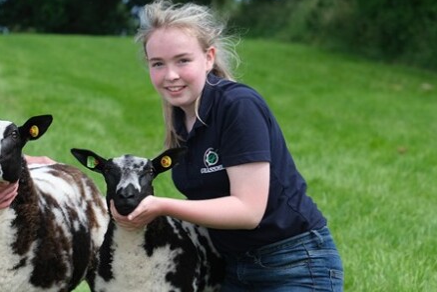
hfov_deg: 10.8
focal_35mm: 189
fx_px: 2294
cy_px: 192
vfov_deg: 7.3
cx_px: 16
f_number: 4
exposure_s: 1/1400
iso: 400
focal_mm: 61
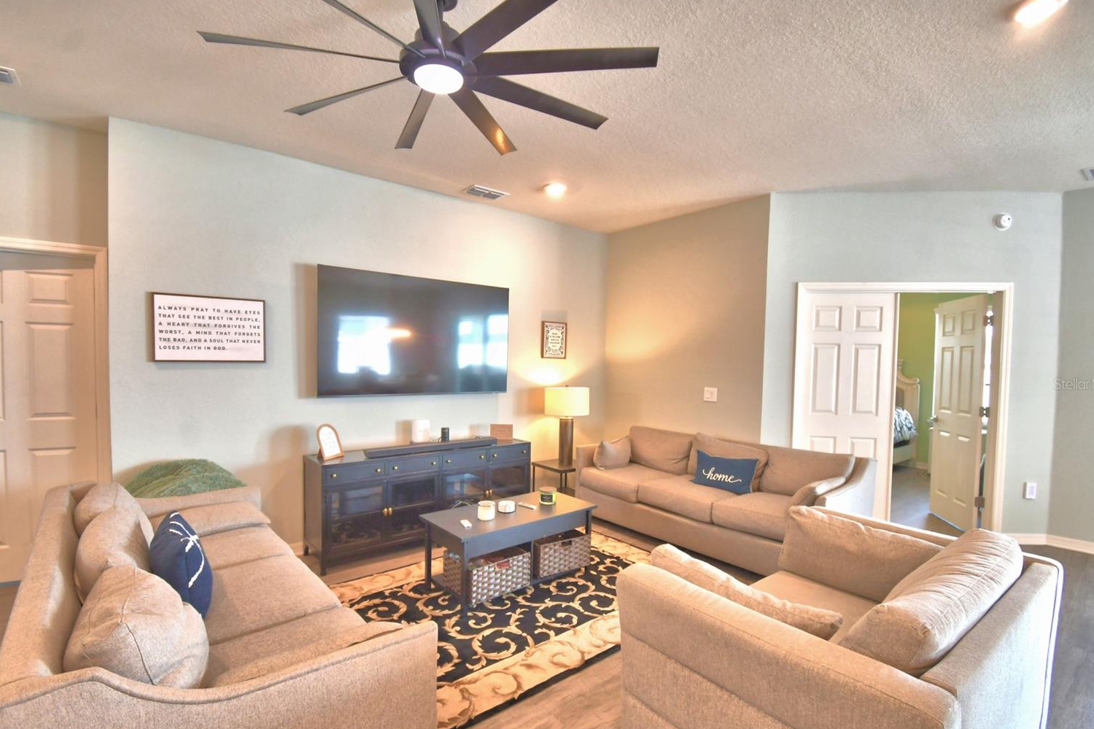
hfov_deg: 96.7
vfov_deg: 73.7
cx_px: 535
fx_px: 486
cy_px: 384
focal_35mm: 16
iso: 400
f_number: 4.5
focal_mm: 10
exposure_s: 1/40
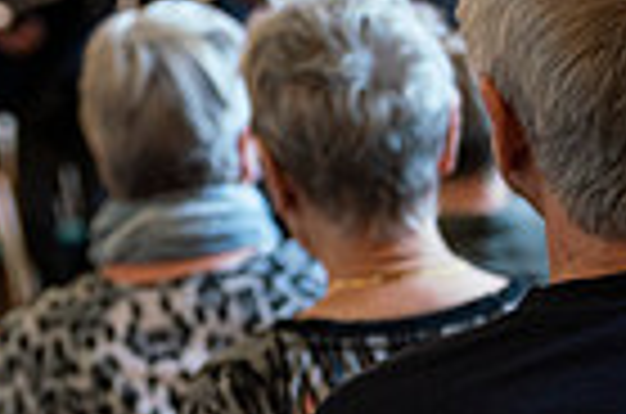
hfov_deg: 11.4
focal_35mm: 180
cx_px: 158
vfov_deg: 7.6
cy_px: 277
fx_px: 3123
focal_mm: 43
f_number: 2.8
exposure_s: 1/250
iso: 1600
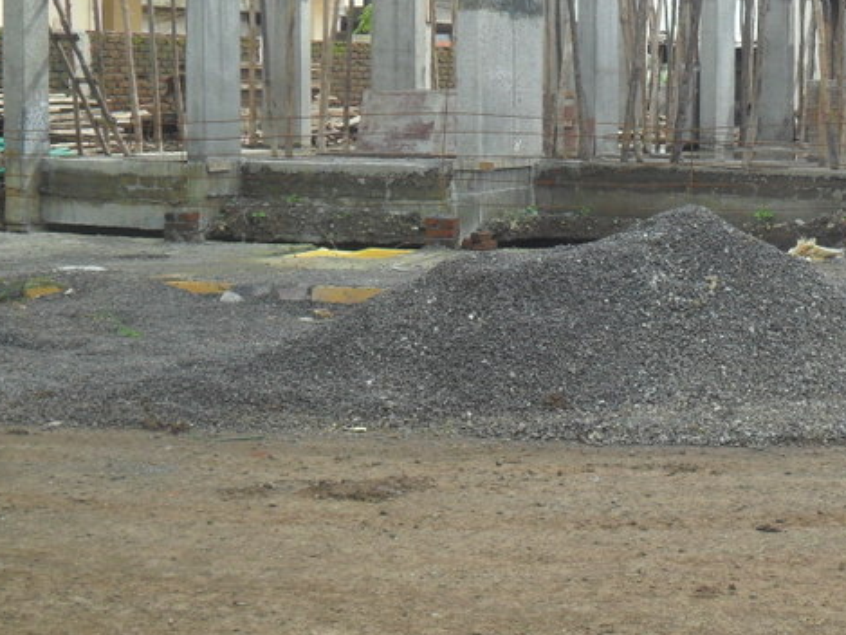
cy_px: 238
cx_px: 669
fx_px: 1833
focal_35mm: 75
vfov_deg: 19.6
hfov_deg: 25.6
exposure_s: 1/350
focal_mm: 7.8
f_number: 4.5
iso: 100
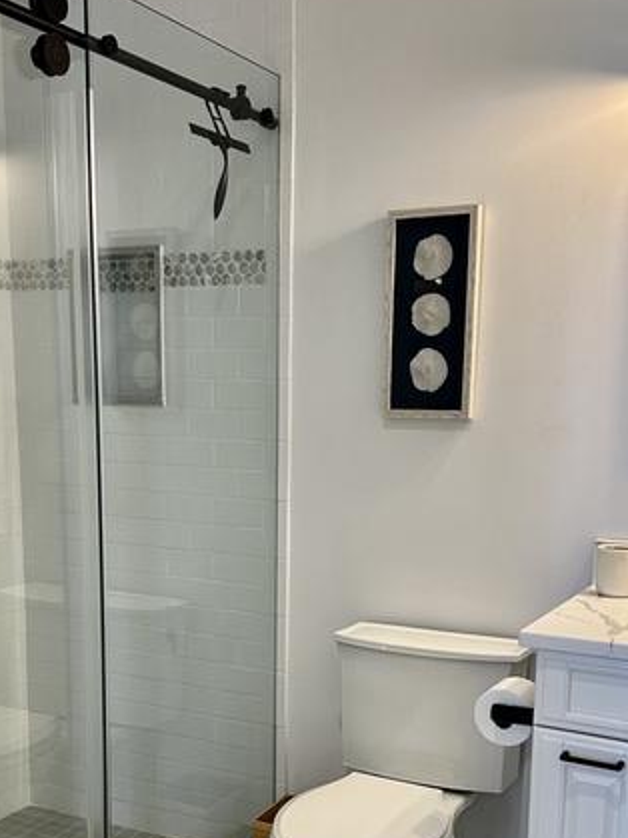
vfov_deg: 42.2
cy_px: 578
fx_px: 1065
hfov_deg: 32.8
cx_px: 278
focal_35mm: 44
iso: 160
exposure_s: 1/120
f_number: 1.78
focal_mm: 6.86
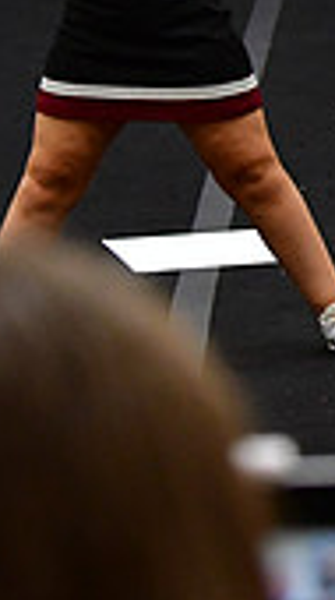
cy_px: -69
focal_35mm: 376
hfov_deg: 3.2
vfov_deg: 5.7
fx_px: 5967
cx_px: 1012
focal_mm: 70
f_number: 4
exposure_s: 1/500
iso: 4000
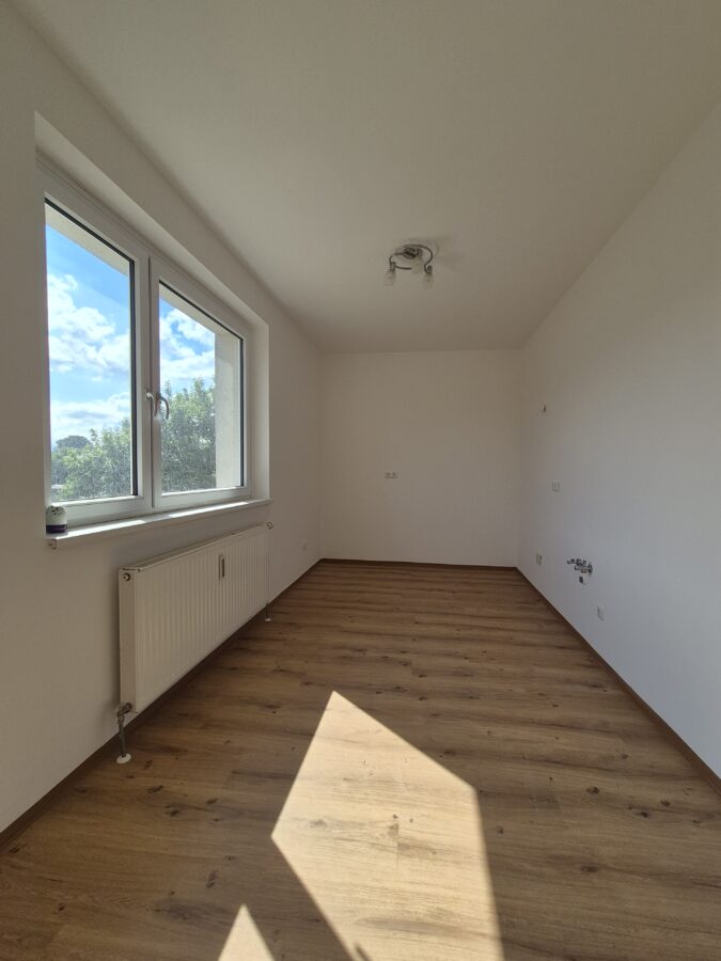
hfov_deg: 89.9
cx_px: 360
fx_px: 361
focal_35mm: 13
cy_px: 480
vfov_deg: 106.2
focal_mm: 2.2
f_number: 2.2
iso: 50
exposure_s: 1/1284
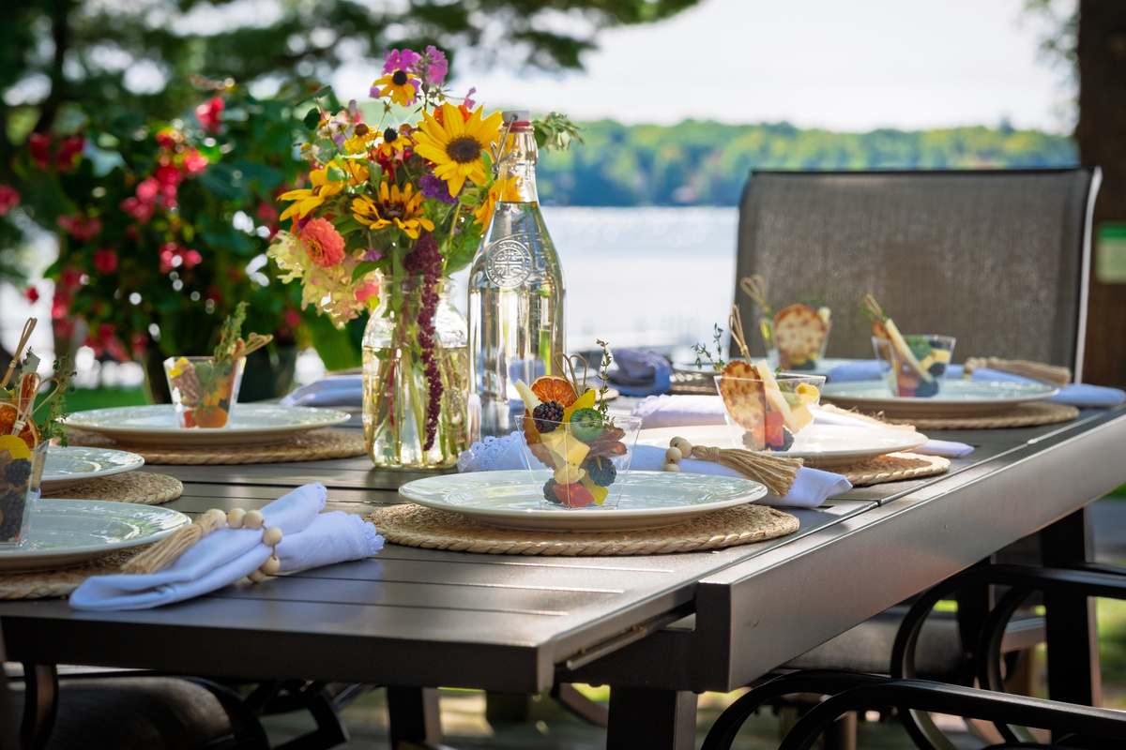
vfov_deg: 13.0
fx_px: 3284
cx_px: 563
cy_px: 375
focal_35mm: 105
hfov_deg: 19.5
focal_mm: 105
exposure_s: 1/160
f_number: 8
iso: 250
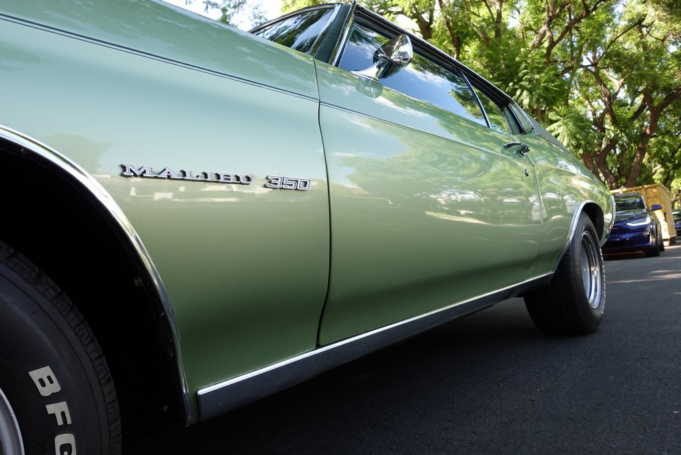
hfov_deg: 73.7
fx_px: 454
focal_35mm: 24
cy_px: 228
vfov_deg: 53.2
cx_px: 340
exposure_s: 1/250
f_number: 4.5
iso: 400
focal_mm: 9.4
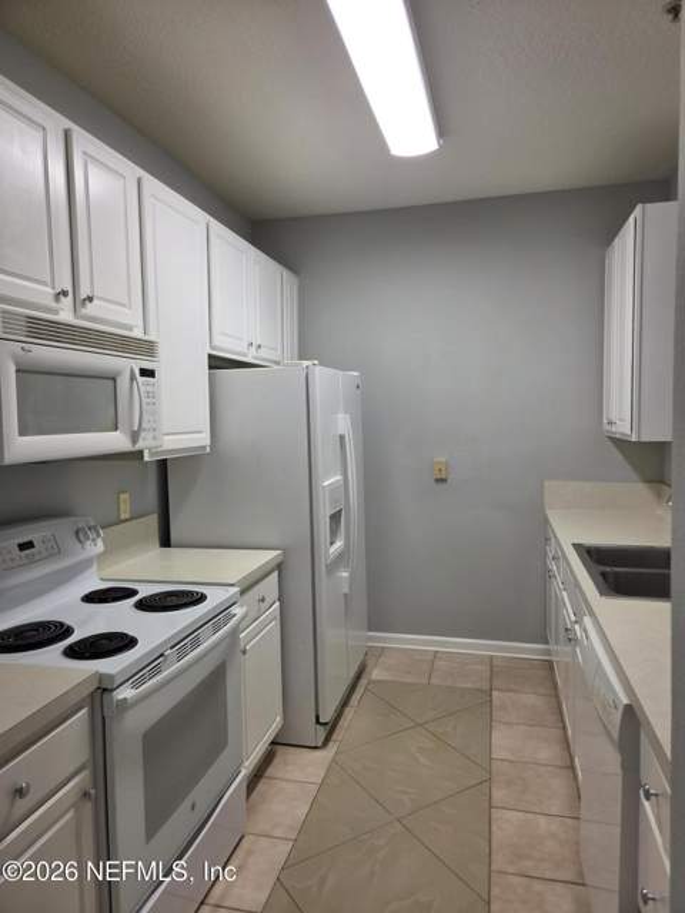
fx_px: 607
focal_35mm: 23
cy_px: 456
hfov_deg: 58.9
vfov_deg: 73.9
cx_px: 342
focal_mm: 5.4
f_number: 1.8
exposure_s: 1/120
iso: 50
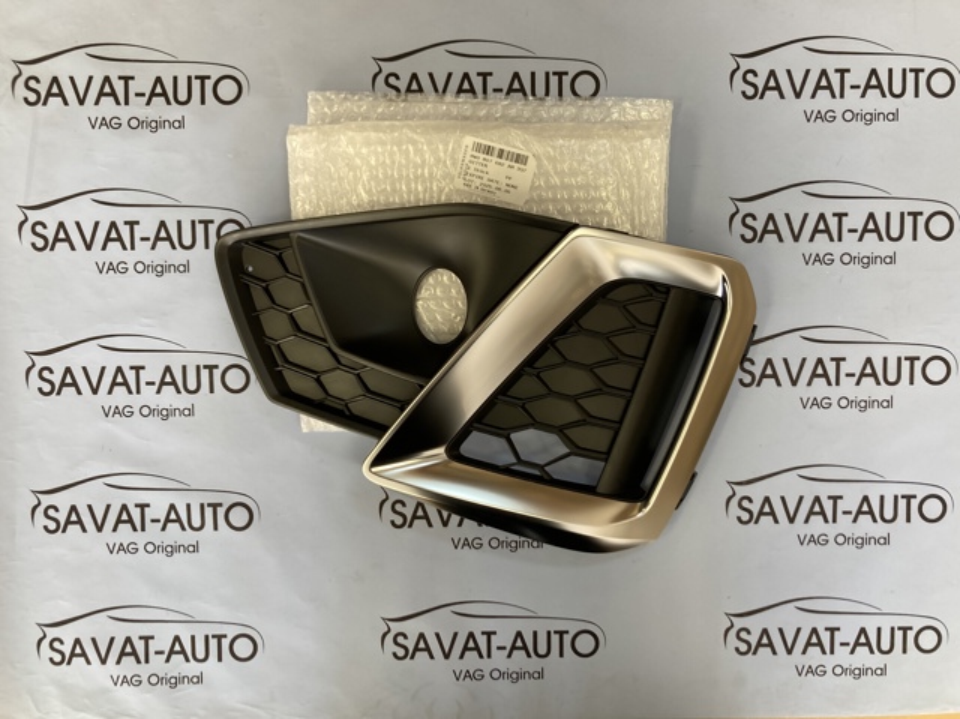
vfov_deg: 49.7
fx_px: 776
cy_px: 360
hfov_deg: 63.5
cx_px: 480
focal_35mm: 28
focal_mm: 3.99
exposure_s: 1/97
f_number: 1.8
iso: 80
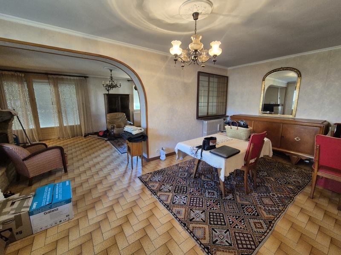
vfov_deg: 89.9
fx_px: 128
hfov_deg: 106.2
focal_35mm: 13
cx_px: 170
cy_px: 128
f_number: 2.2
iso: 800
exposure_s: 1/50
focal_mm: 2.2
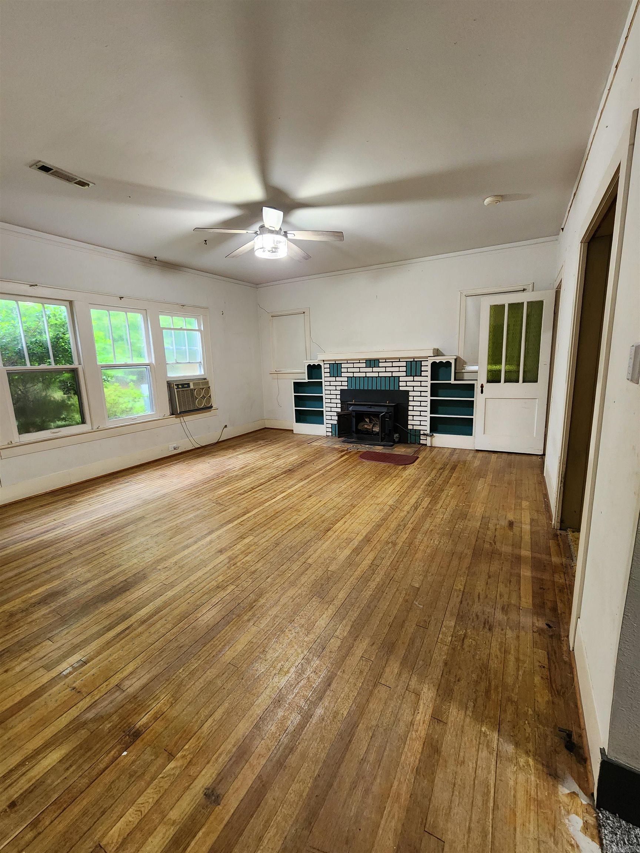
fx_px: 320
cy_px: 426
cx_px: 320
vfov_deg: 106.2
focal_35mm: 13
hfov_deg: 89.9
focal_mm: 2.2
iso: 320
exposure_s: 1/60
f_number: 2.2
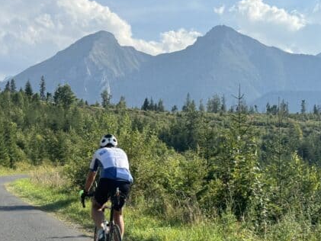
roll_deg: -1.3
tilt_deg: +0.4
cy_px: 159
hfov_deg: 26.7
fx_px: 677
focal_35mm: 73
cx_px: 156
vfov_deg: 20.1
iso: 64
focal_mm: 6.76
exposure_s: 1/2717
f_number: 1.78
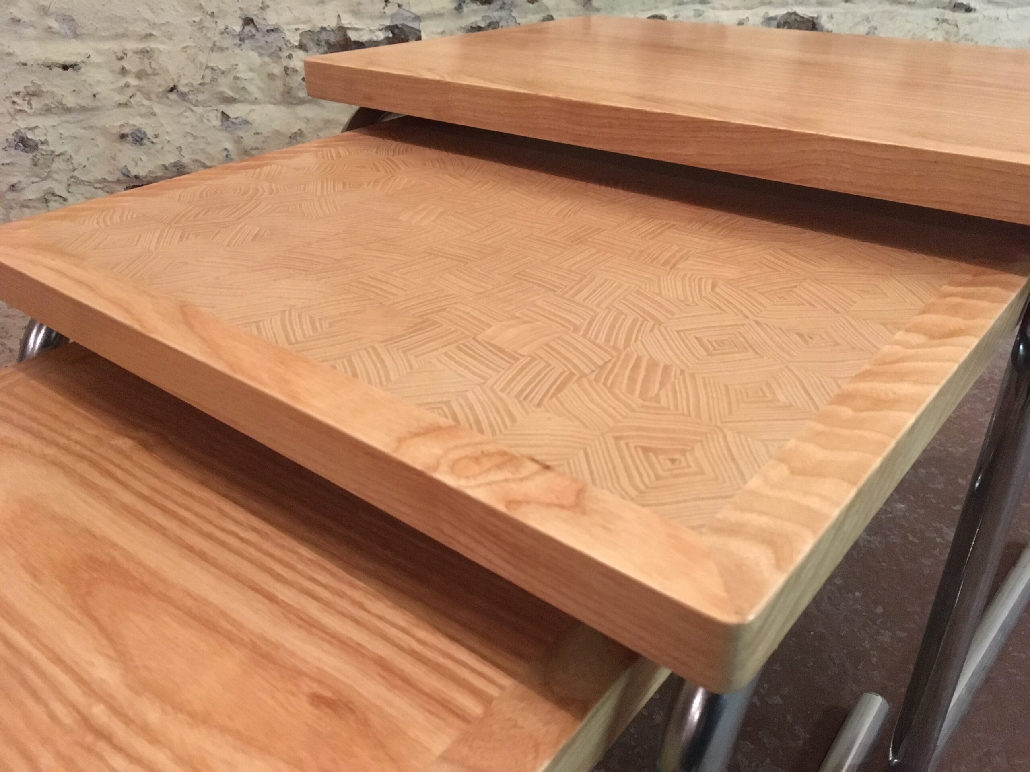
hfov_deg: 61.7
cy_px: 386
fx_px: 863
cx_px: 515
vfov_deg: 48.2
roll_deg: +1.8
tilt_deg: -28.5
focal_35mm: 29
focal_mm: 4.15
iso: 320
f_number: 2.2
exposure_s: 1/17
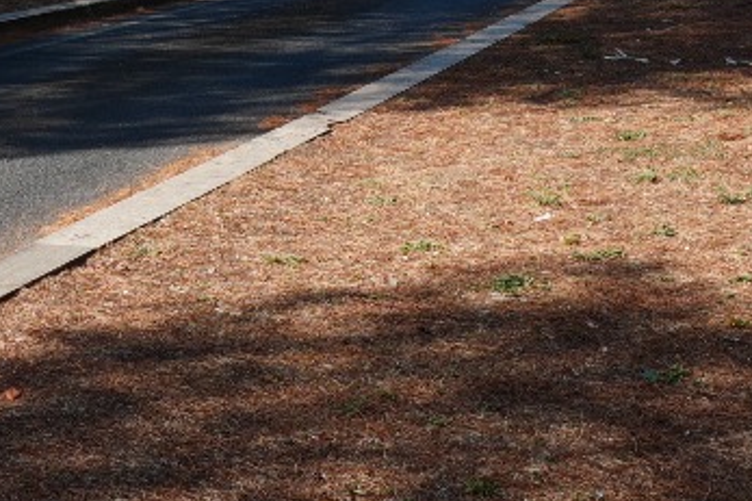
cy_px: -126
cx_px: 102
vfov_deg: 15.7
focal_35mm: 83
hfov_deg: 23.9
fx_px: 1733
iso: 100
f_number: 9
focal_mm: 16
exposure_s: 1/125
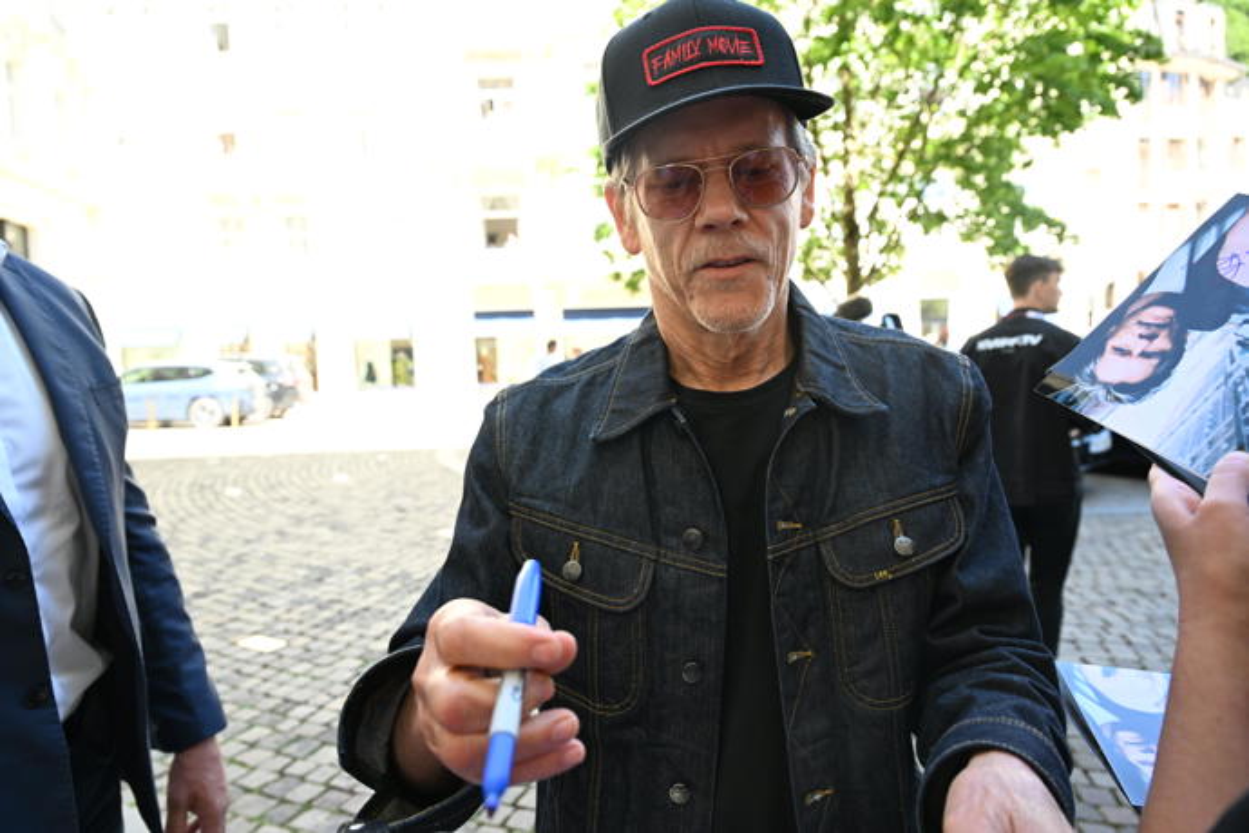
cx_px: 624
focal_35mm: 24
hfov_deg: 73.7
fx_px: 833
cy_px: 416
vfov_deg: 53.1
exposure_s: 1/500
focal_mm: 24
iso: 1250
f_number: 4.5
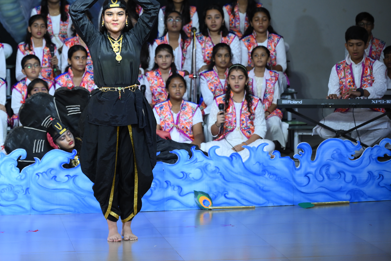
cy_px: 101
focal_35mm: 169
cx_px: 117
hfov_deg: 12.1
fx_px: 1835
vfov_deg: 8.1
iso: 1600
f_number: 4
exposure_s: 1/200
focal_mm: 120
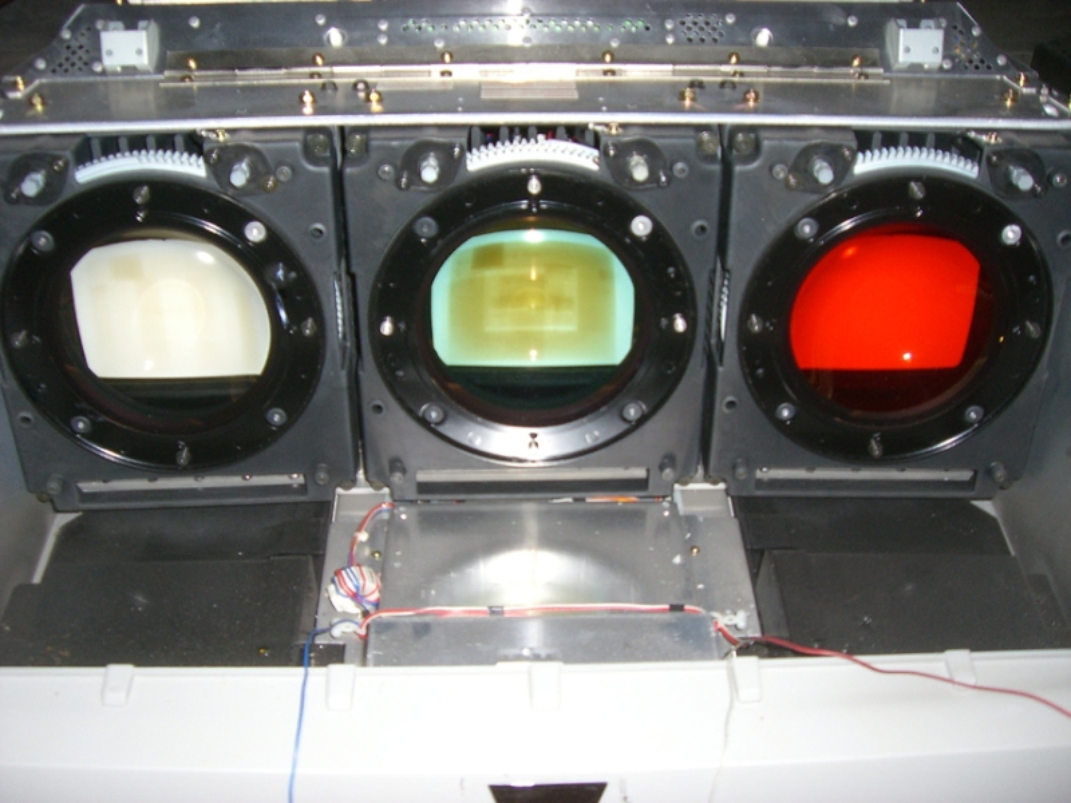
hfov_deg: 49.0
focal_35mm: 38
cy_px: 402
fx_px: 1176
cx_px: 536
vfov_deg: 37.7
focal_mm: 6.2
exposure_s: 1/60
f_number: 2.7
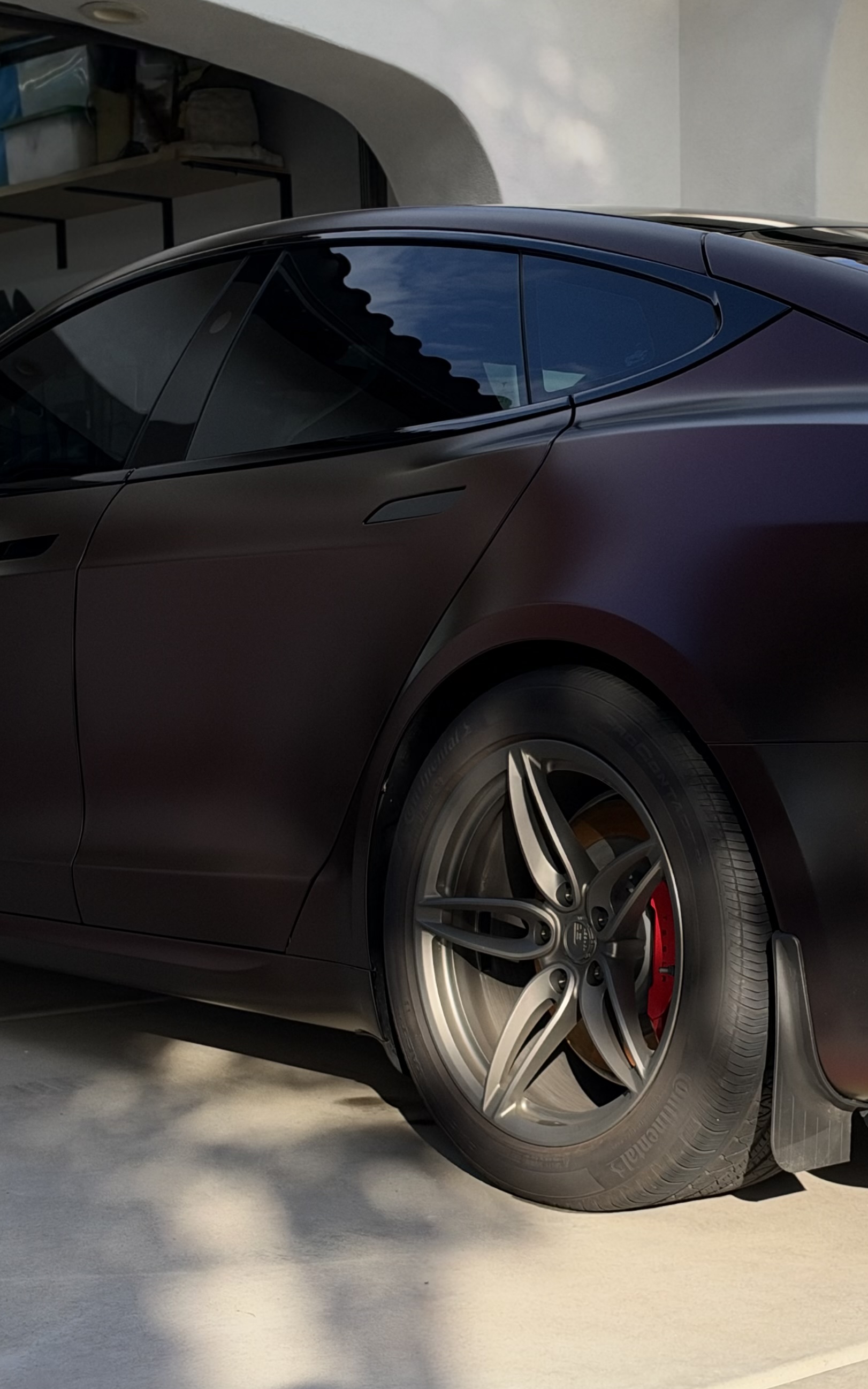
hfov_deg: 18.4
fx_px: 2649
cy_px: 802
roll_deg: +0.6
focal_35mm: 70
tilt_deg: -3.9
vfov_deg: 29.3
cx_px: 698
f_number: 1.8
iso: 80
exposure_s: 1/2577
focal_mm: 6.93
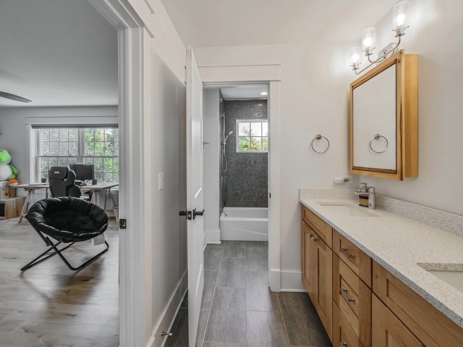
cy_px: 174
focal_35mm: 14
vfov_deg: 85.7
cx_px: 232
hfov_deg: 102.1
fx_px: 187
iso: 400
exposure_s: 1/50
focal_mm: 7
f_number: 8
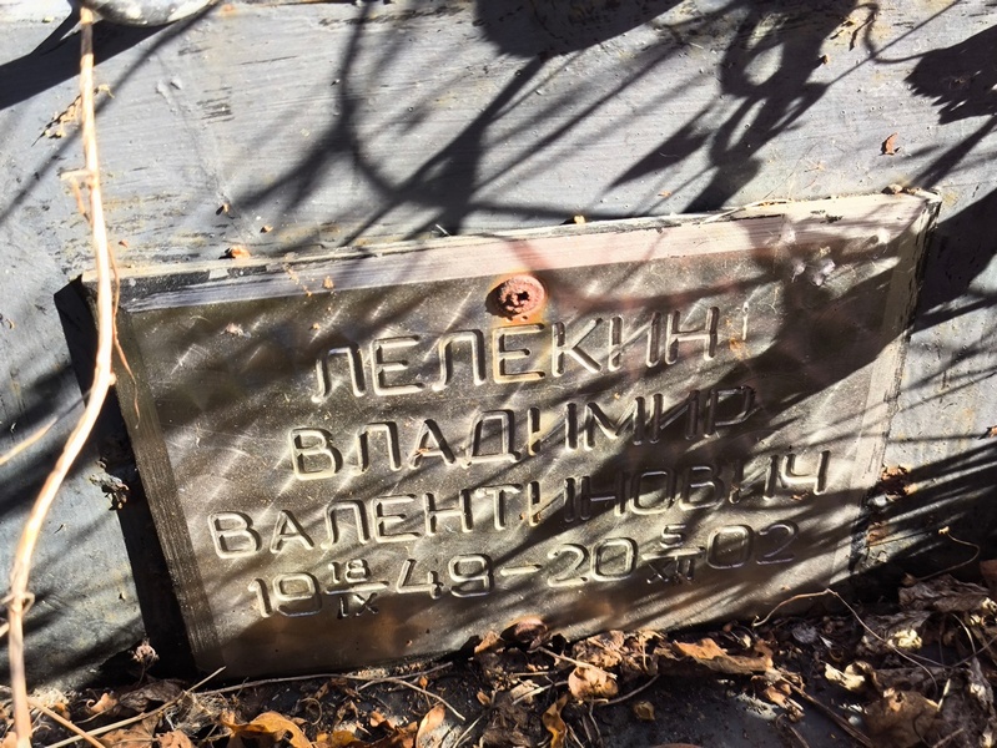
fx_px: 1441
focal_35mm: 50
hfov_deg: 38.2
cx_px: 498
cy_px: 374
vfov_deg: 29.1
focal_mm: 4.71
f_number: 1.7
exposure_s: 1/212
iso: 50
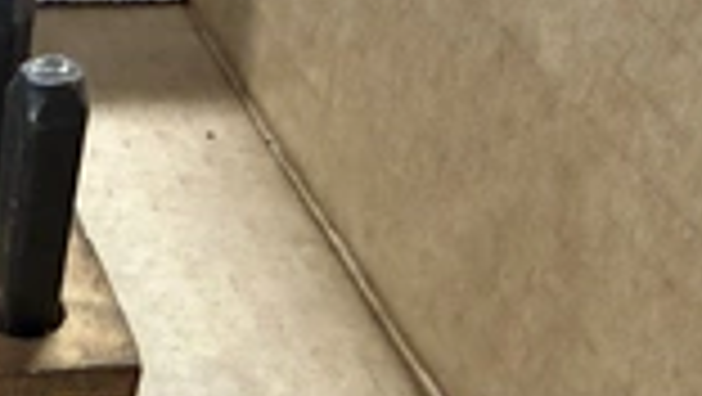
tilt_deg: -41.7
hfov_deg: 28.6
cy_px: 378
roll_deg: -3.2
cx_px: -68
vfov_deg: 17.7
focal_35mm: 67
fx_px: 1248
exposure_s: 1/60
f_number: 2.2
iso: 640
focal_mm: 2.22
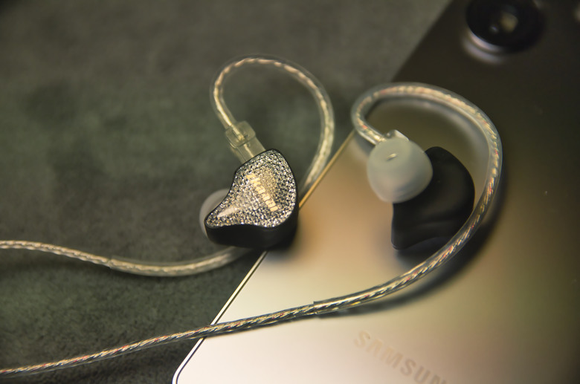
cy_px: 192
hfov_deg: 27.0
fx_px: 1206
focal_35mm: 75
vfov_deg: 18.1
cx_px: 290
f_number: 2.8
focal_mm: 50
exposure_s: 1/800
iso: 1250
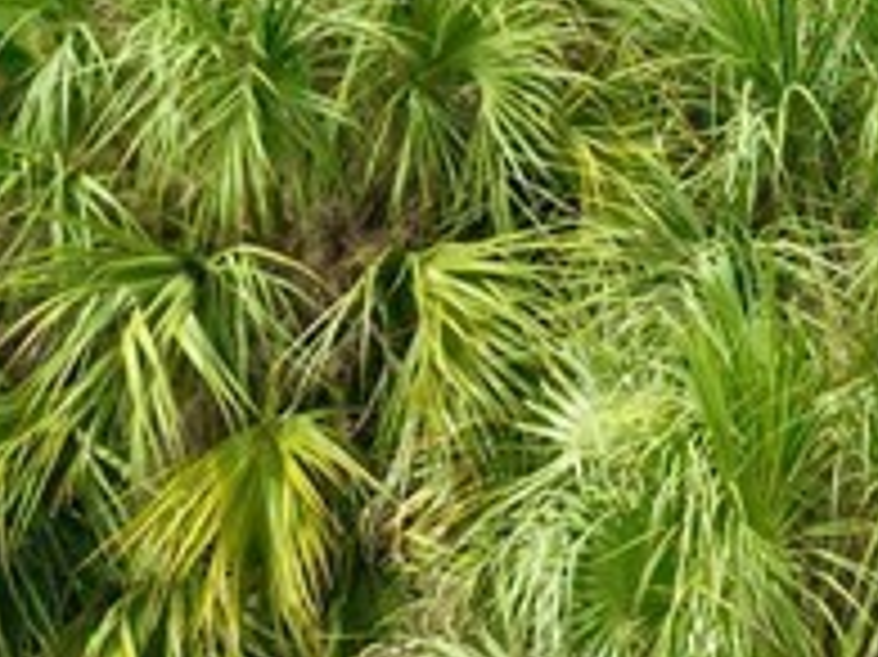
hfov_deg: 13.1
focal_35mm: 126
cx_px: 1878
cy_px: -706
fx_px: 3194
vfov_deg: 10.6
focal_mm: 8.67
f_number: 1.8
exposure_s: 1/400
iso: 100
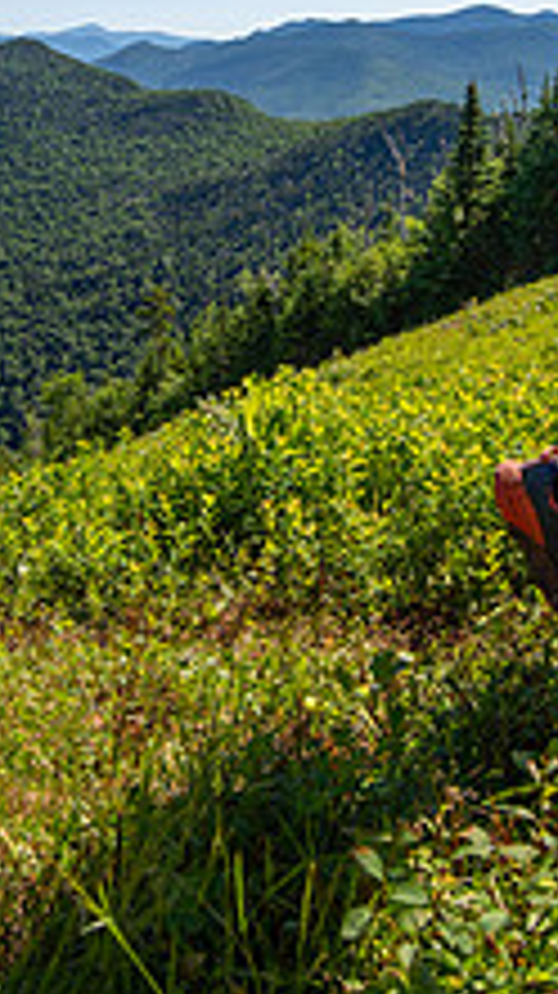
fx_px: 1160
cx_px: 166
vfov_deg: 44.1
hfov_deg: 26.8
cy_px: 193
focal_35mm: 44
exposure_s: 1/640
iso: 100
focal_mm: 16
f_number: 5
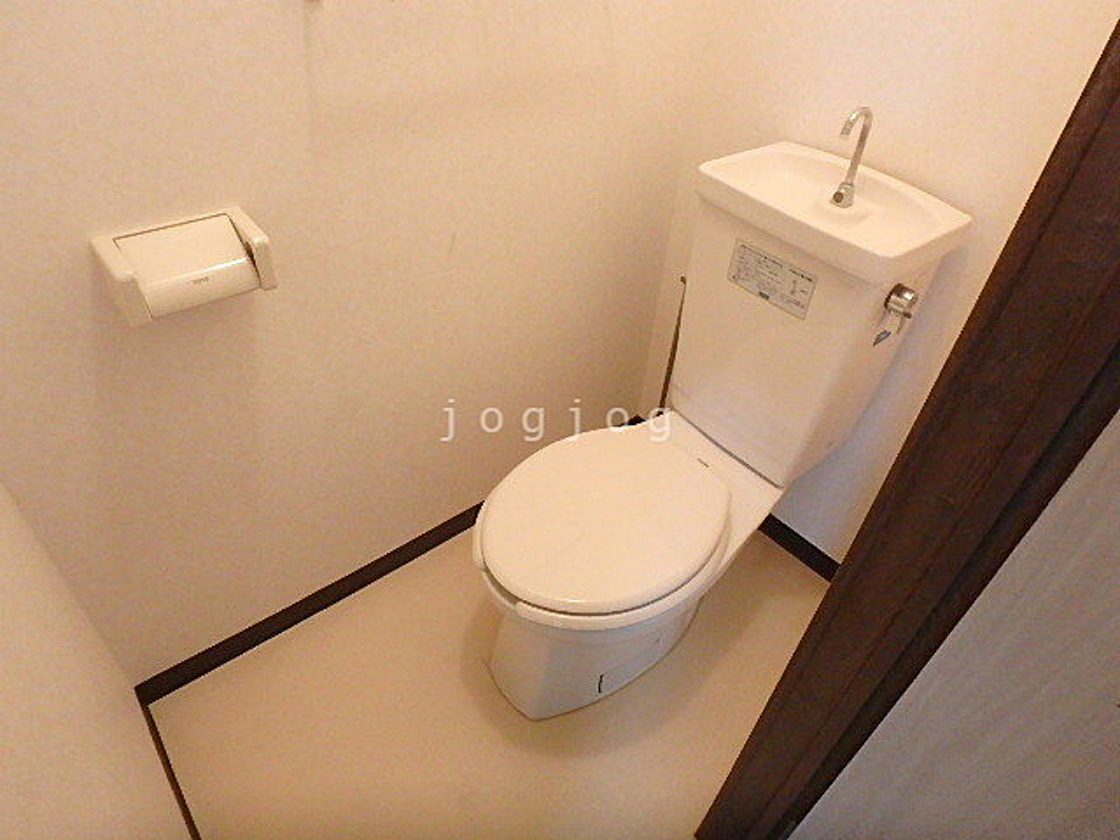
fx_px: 679
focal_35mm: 21
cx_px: 560
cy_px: 420
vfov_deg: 63.4
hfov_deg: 79.0
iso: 800
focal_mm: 3.7
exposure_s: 1/30
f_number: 3.5
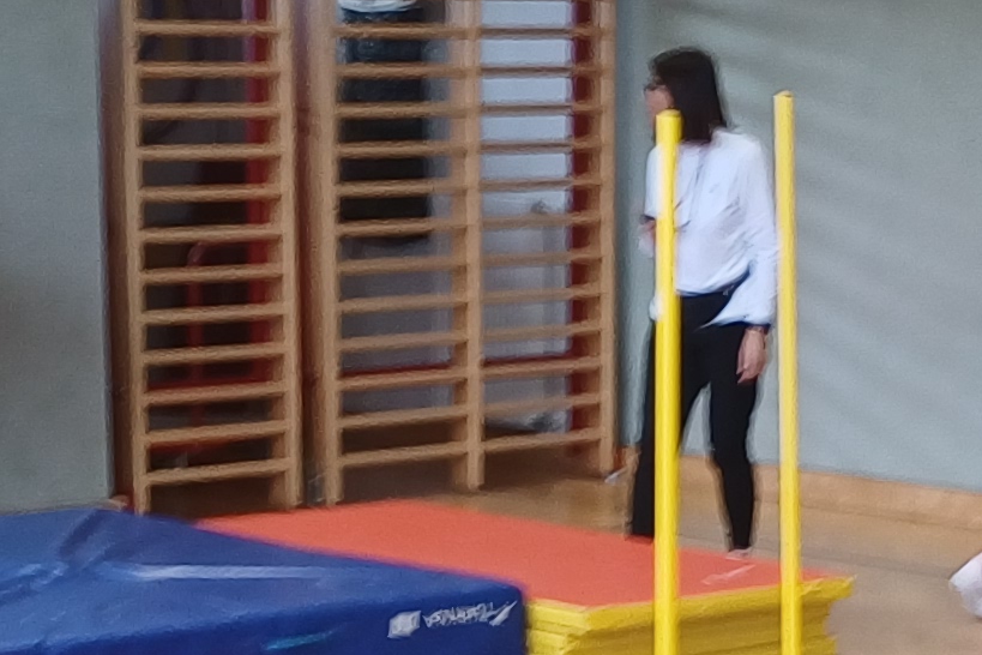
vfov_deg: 10.7
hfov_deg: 16.1
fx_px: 3464
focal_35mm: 127
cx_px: 595
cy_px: 626
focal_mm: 4.65
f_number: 1.8
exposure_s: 1/50
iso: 100
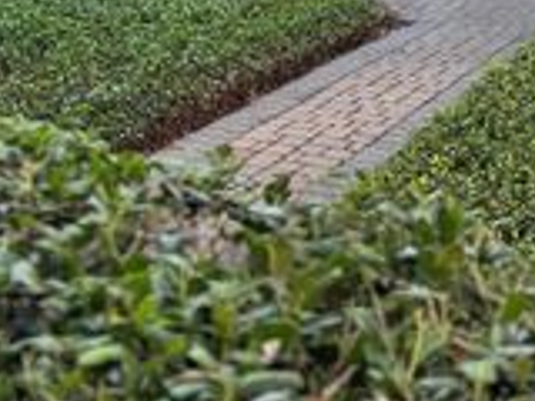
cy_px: -189
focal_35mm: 75
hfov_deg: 25.9
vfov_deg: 17.7
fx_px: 1159
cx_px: 338
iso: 64
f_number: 1.78
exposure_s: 1/172
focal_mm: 6.76
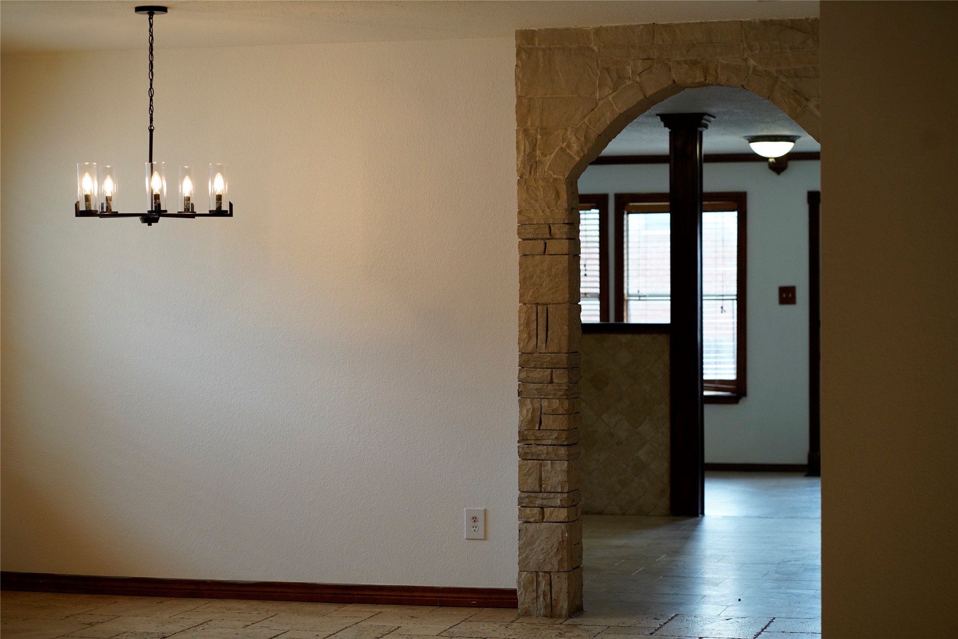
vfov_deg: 16.1
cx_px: 479
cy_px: 320
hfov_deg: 23.9
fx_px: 2262
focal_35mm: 85
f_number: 4
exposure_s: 1/160
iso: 1250
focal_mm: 85
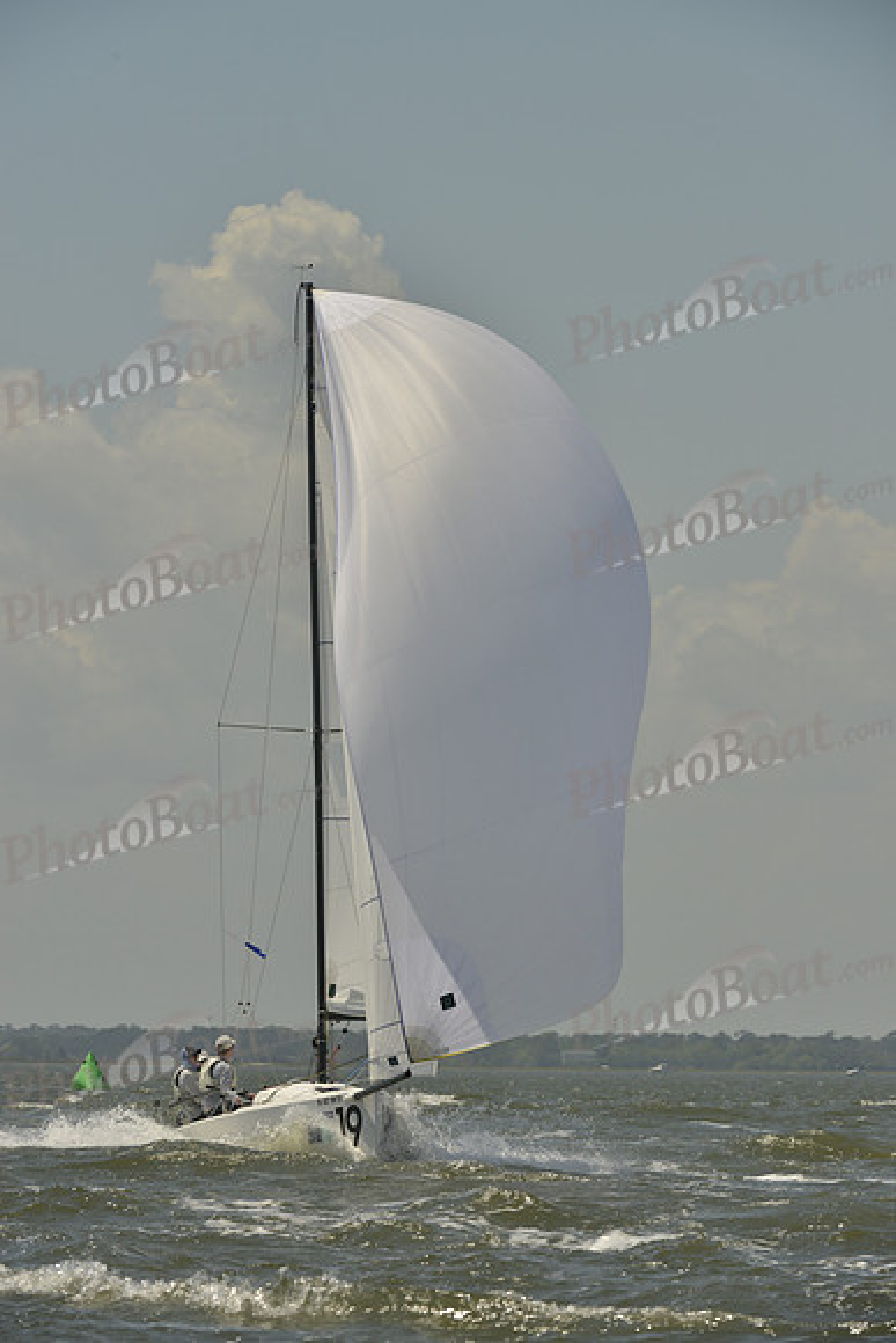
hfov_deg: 5.7
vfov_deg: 8.6
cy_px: 672
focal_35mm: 240
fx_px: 8954
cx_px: 448
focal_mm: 240
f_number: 11
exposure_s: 1/1250
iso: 280
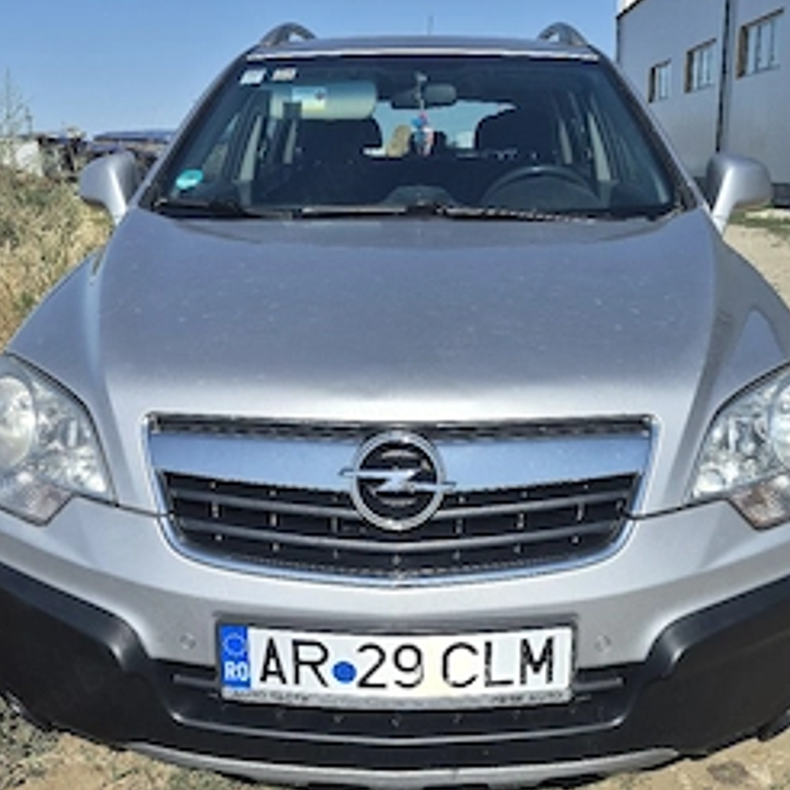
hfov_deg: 49.6
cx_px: 440
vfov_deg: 49.6
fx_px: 852
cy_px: 440
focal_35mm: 33
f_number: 1.8
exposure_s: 1/10000
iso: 80
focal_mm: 5.4
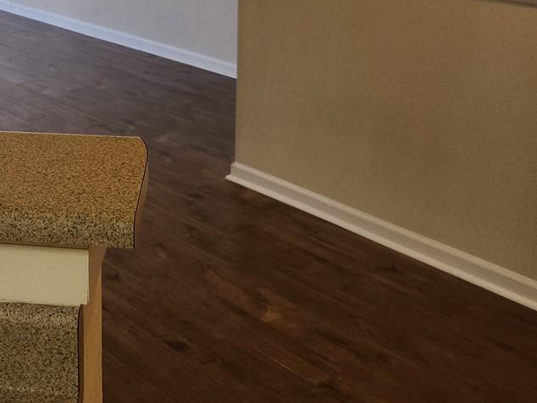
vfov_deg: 23.8
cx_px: 55
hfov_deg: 31.7
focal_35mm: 58
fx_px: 900
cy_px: -28
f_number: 1.8
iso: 80
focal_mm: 5.4
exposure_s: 1/120
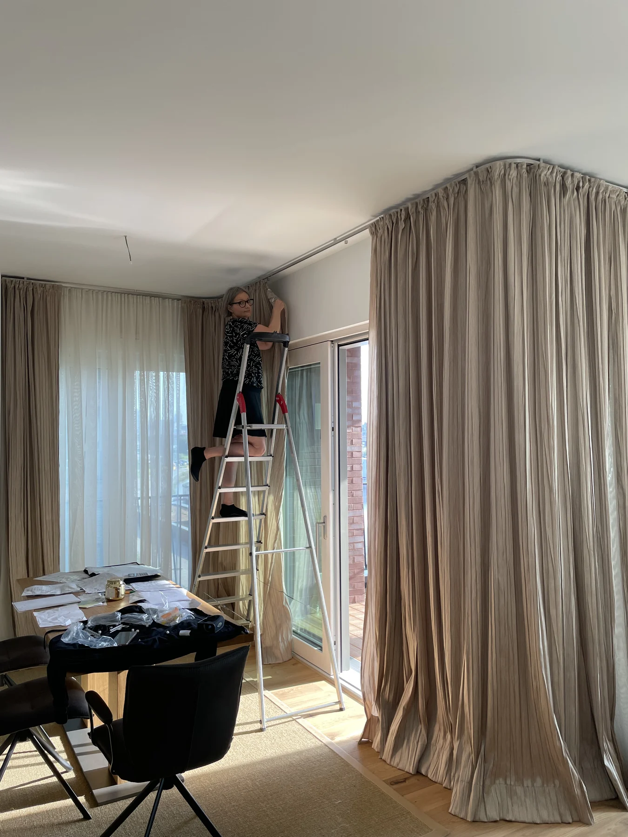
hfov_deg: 53.1
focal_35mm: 26
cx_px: 314
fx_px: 629
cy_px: 418
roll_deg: -0.7
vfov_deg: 67.3
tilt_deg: +0.7
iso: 32
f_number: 1.6
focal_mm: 4.2
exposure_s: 1/128
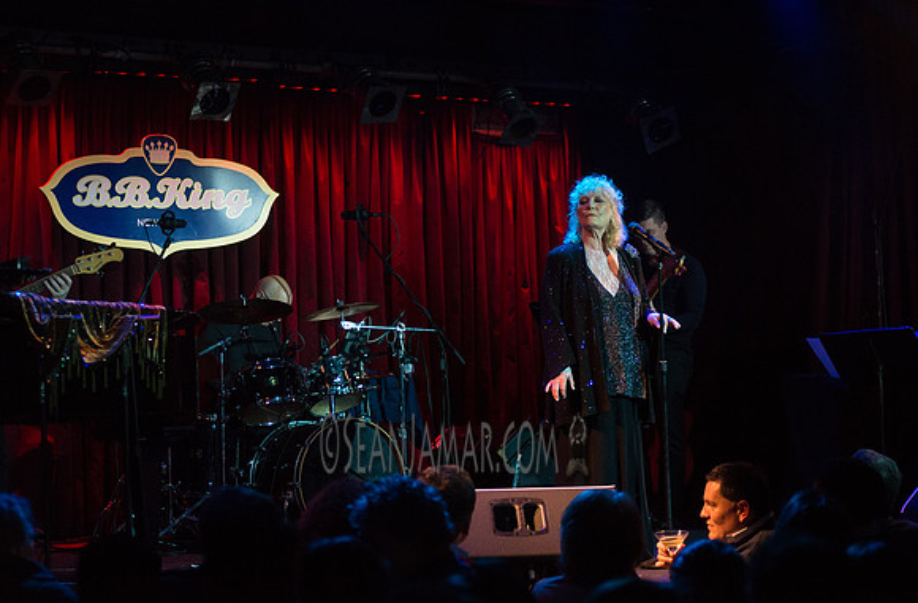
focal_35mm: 86
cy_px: 276
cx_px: 491
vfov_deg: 15.7
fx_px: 2183
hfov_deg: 23.7
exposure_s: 1/400
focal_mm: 80
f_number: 2.8
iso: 4000
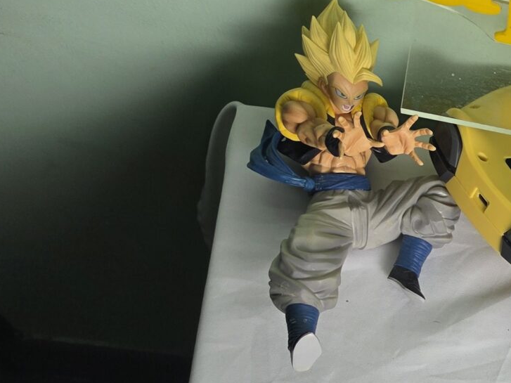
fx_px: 1196
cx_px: 846
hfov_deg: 19.6
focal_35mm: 81
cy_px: 476
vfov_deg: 17.3
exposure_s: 1/100
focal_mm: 6.5
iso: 10
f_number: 1.4
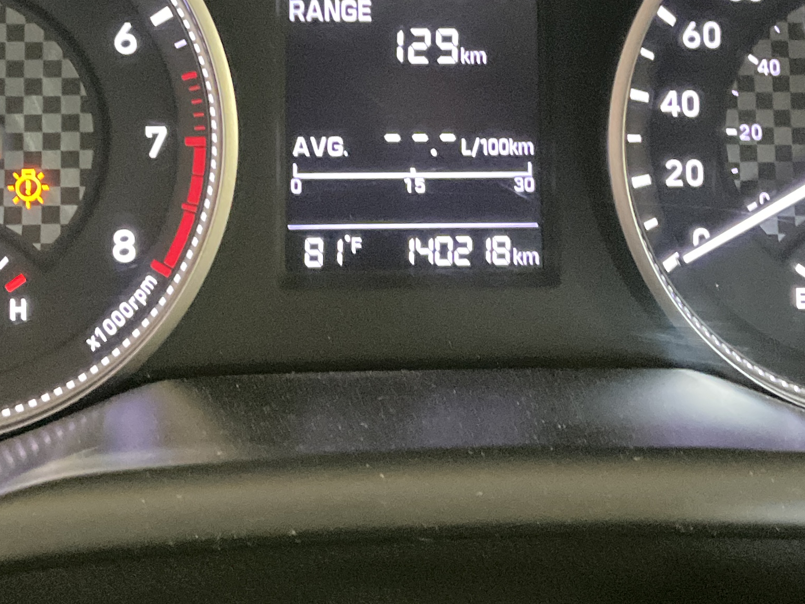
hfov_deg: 25.6
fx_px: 1767
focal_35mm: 76
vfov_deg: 18.9
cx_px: 363
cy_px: 18
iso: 500
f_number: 1.8
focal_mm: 3
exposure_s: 1/30
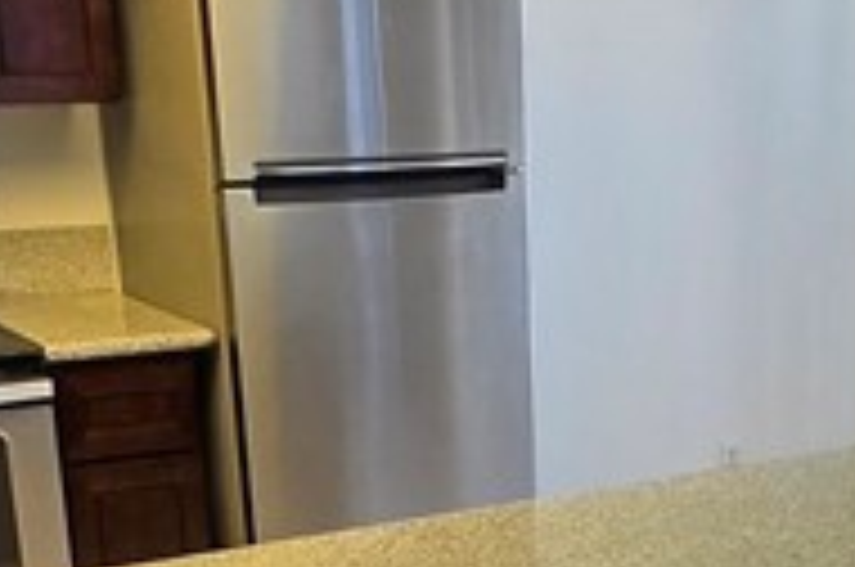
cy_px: 688
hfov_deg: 27.1
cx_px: 698
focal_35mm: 73
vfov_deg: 17.7
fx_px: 1731
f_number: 2.2
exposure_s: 1/60
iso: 160
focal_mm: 1.7
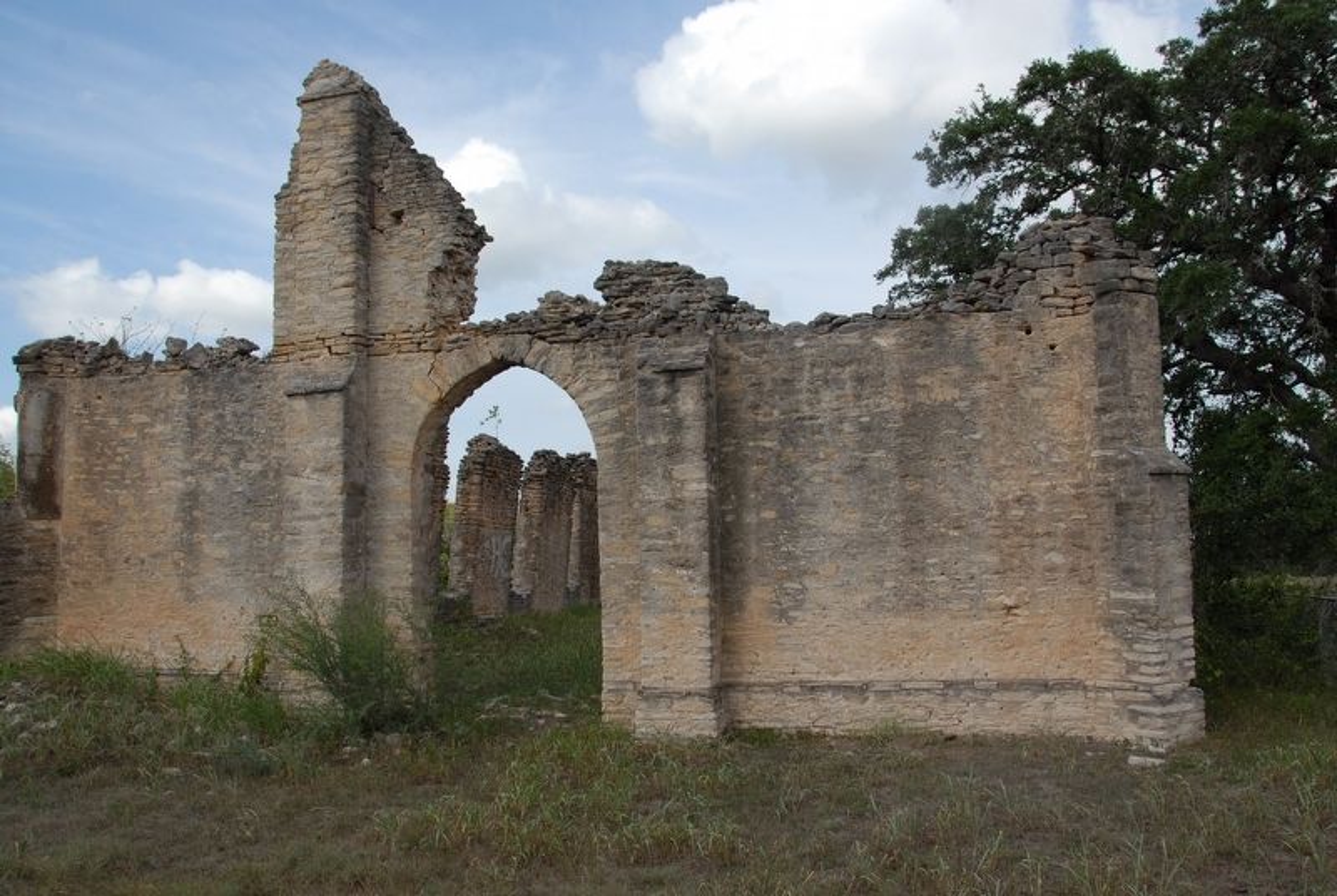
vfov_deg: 48.1
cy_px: 448
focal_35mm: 27
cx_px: 668
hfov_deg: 67.3
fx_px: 1004
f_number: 9
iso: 200
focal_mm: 18
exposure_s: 1/320
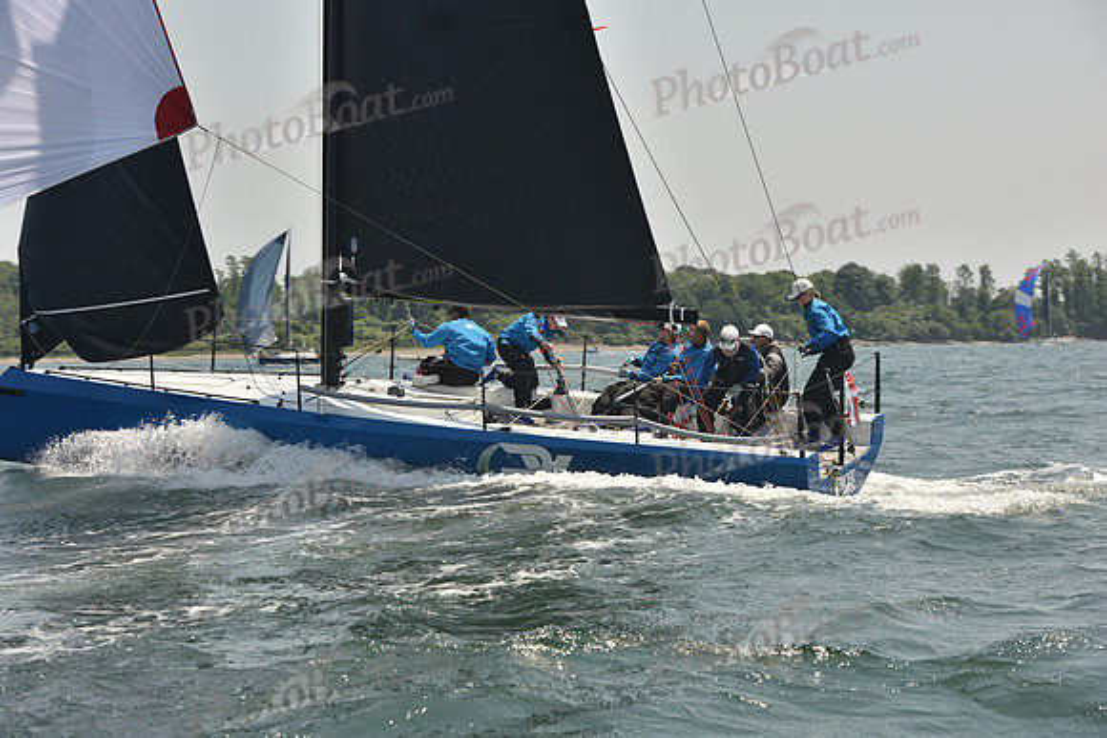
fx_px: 2830
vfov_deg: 14.9
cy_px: 369
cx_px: 554
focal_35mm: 92
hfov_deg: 22.1
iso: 250
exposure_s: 1/640
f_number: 6.3
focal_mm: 92
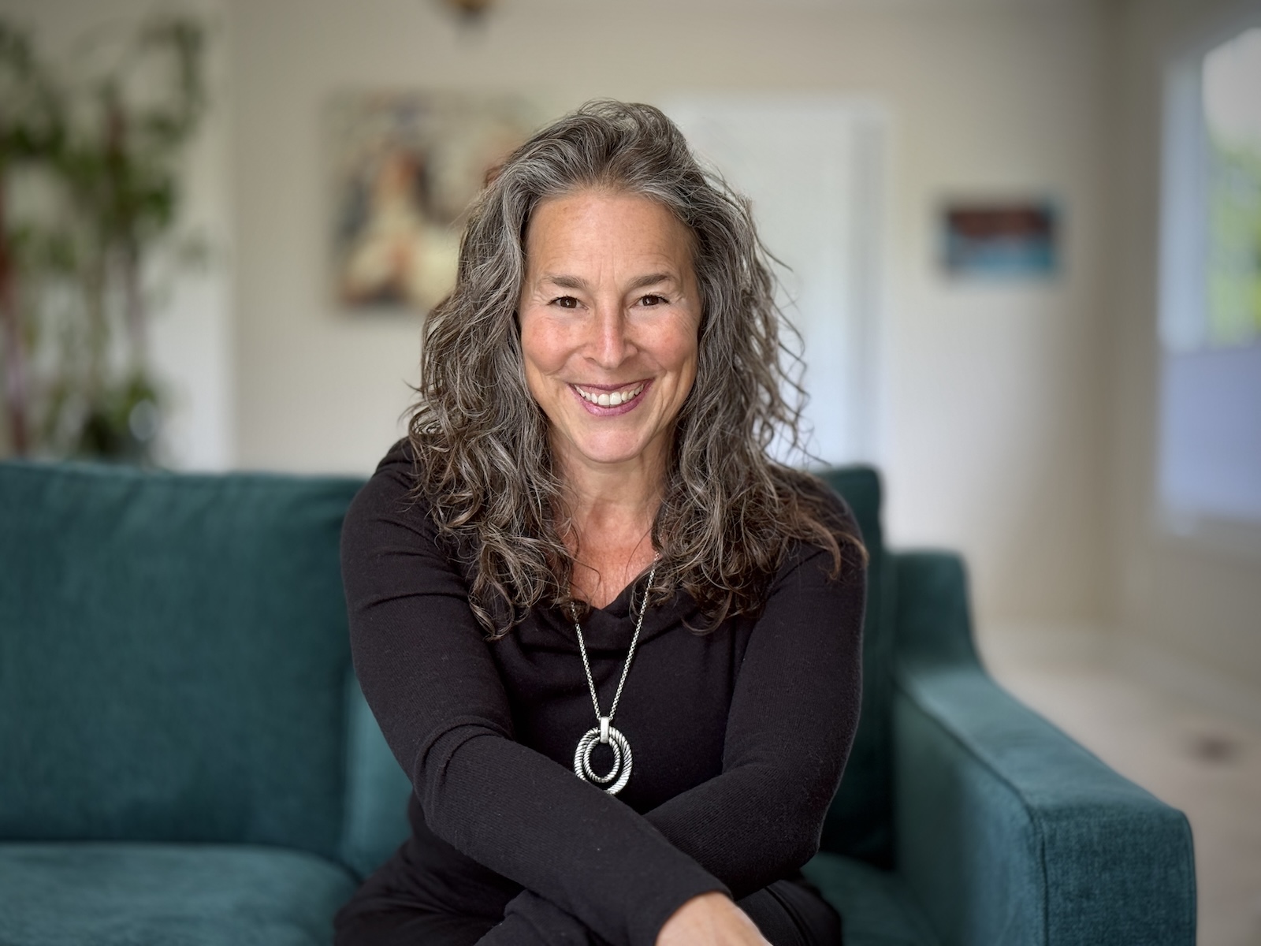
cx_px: 630
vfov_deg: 30.3
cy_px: 473
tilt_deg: -1.5
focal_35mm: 48
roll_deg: -0.7
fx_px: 1749
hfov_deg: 39.7
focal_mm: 6.76
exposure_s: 1/111
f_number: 1.78
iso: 100
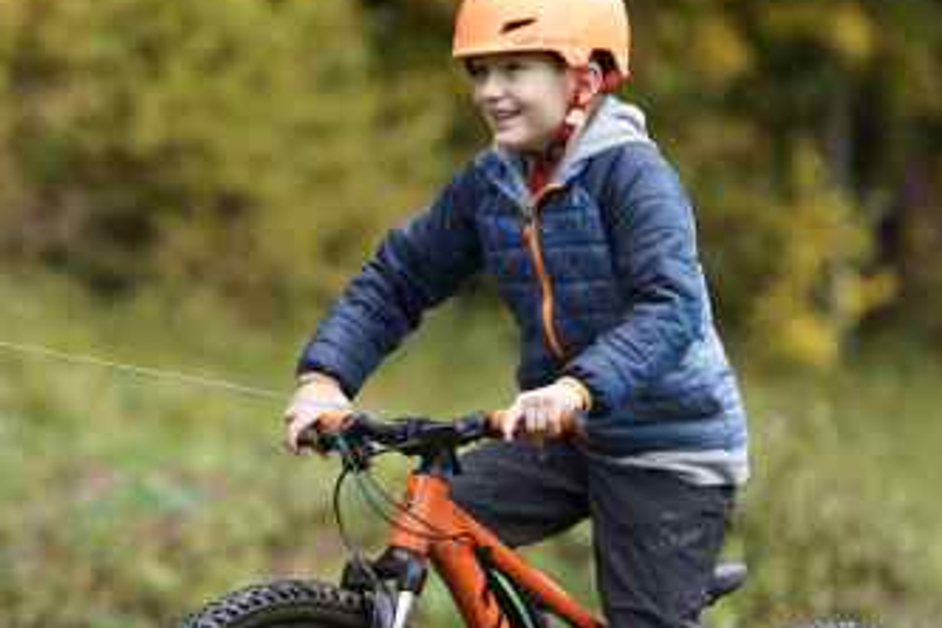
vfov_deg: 3.4
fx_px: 10571
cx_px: -317
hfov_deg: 5.1
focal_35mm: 404
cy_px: 123
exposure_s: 1/320
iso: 100
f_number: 1.6
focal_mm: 105
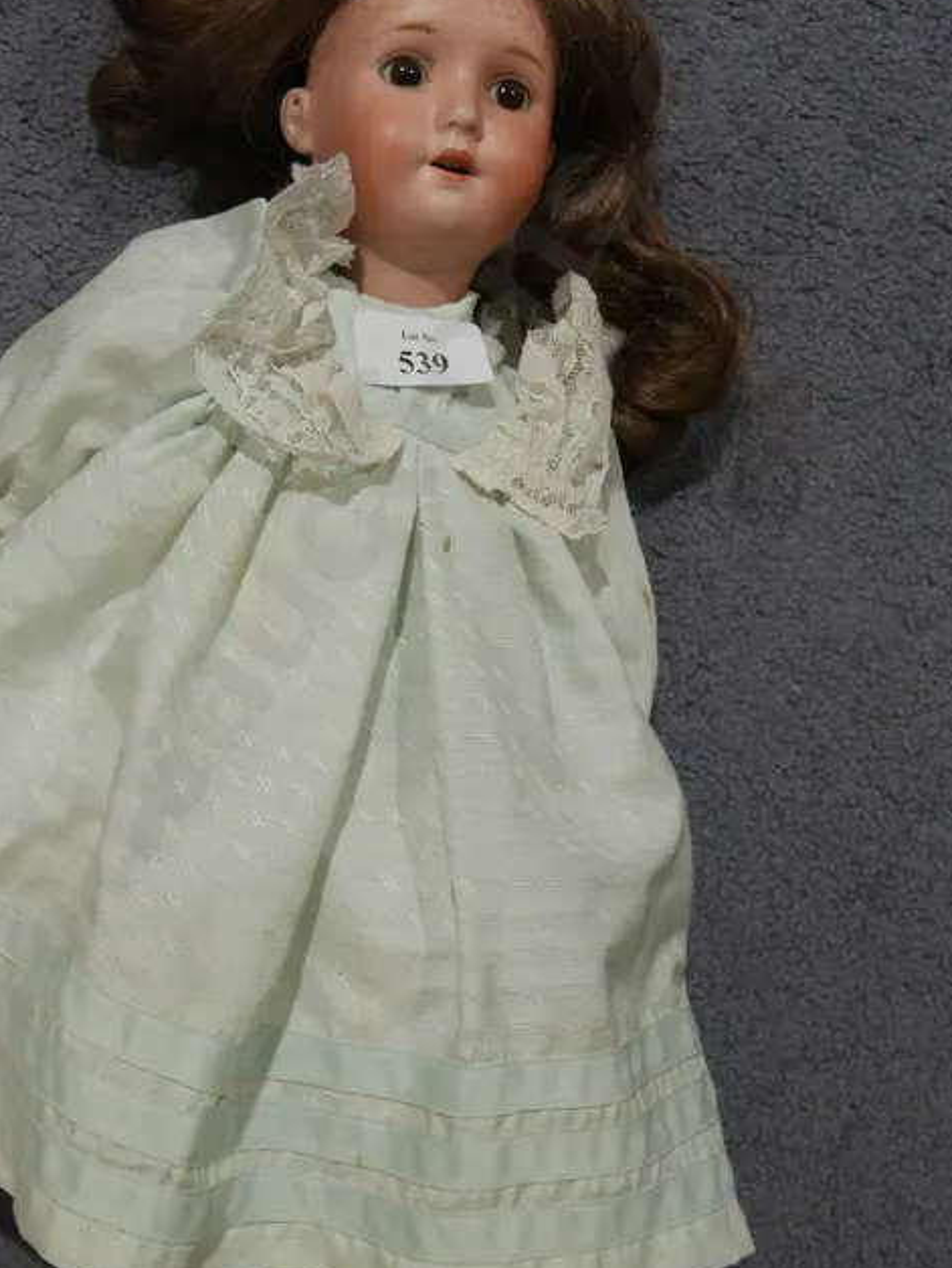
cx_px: 288
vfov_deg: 38.9
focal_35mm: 49
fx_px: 1795
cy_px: 601
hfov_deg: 29.4
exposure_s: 1/60
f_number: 4
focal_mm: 15
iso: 200
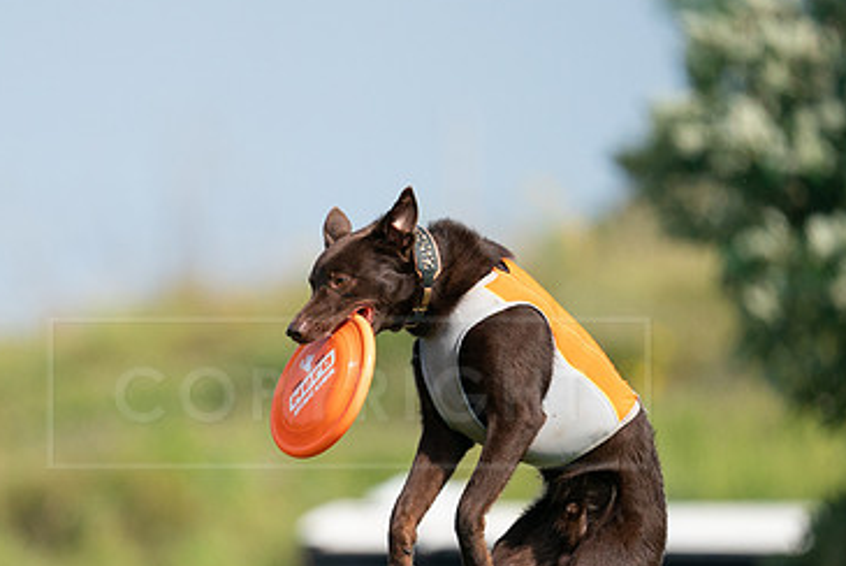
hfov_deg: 2.2
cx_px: 269
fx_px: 22413
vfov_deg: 1.4
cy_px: 433
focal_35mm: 953
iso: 1600
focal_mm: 600
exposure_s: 1/4000
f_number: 6.3
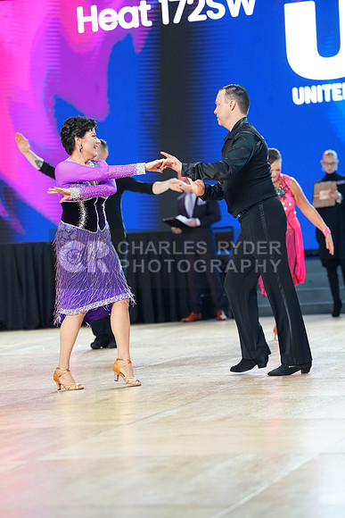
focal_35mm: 116
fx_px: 1666
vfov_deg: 17.6
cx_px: 172
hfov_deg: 11.8
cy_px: 259
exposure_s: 1/640
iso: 1600
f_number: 2.8
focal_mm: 116
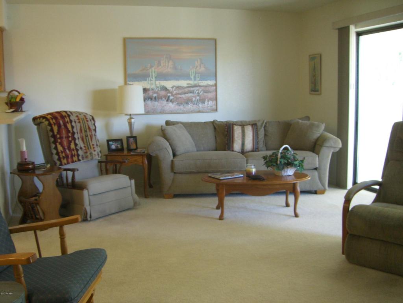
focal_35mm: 38
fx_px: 442
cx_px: 202
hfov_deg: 49.0
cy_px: 152
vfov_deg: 37.7
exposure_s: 1/20
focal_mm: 6.2
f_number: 2.7
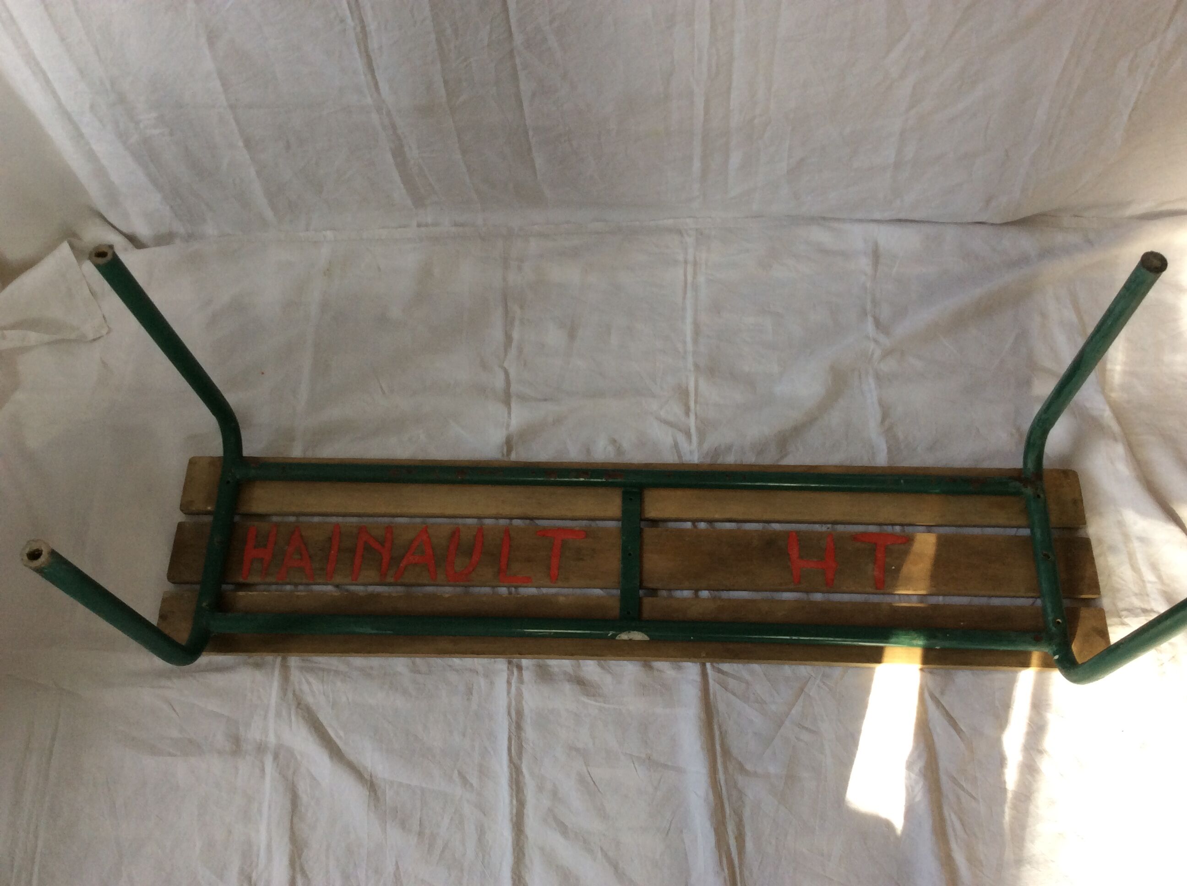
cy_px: 443
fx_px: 1096
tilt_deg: -65.5
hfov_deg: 56.9
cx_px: 594
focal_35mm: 32
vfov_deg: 44.1
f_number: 2.4
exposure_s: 1/50
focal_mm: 3.3
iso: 40
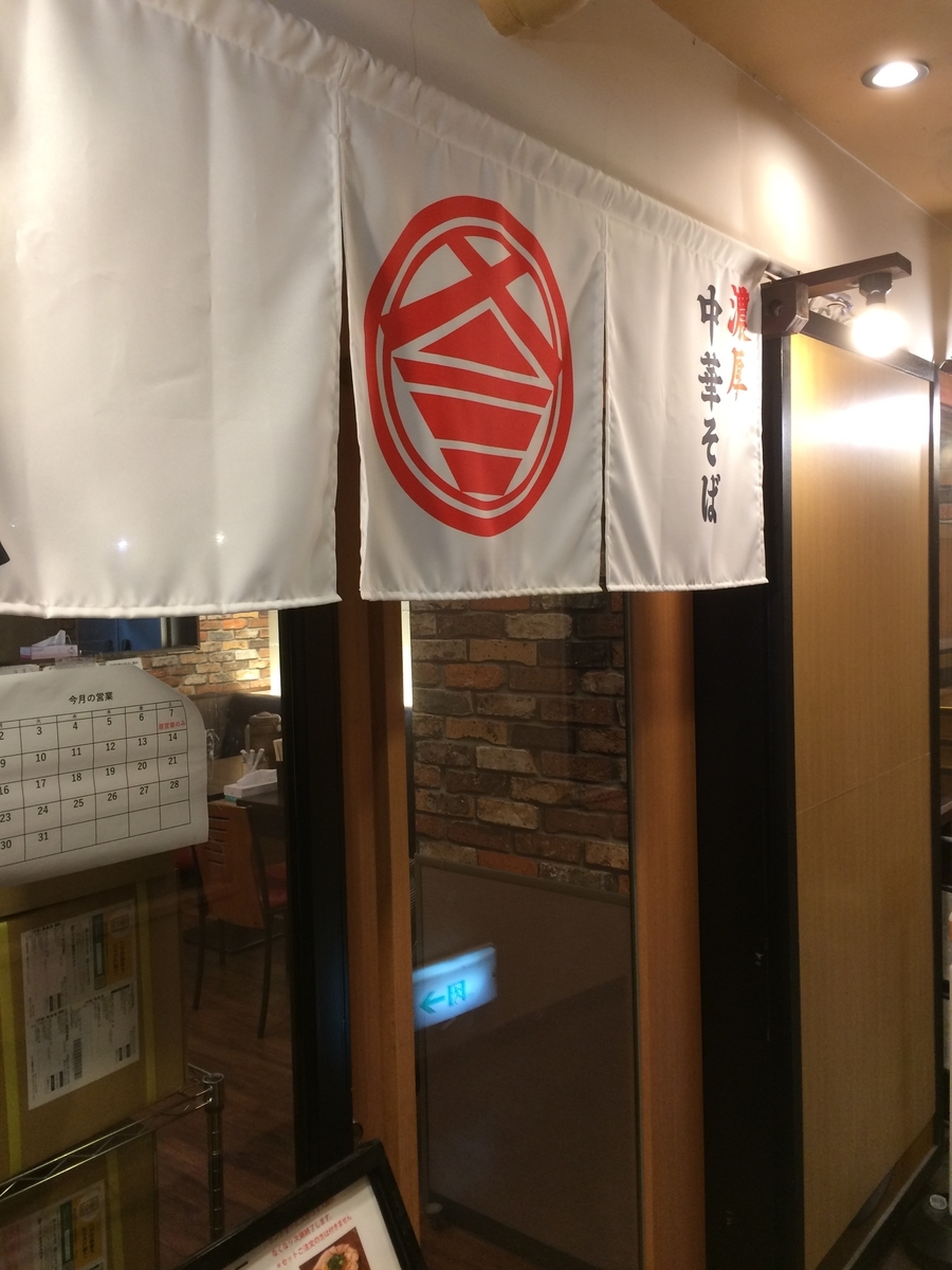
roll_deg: +3.2
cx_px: 476
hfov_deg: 48.2
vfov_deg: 61.7
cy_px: 635
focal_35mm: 29
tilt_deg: -5.7
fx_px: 1063
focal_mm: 4.15
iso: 100
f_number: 2.2
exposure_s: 1/30
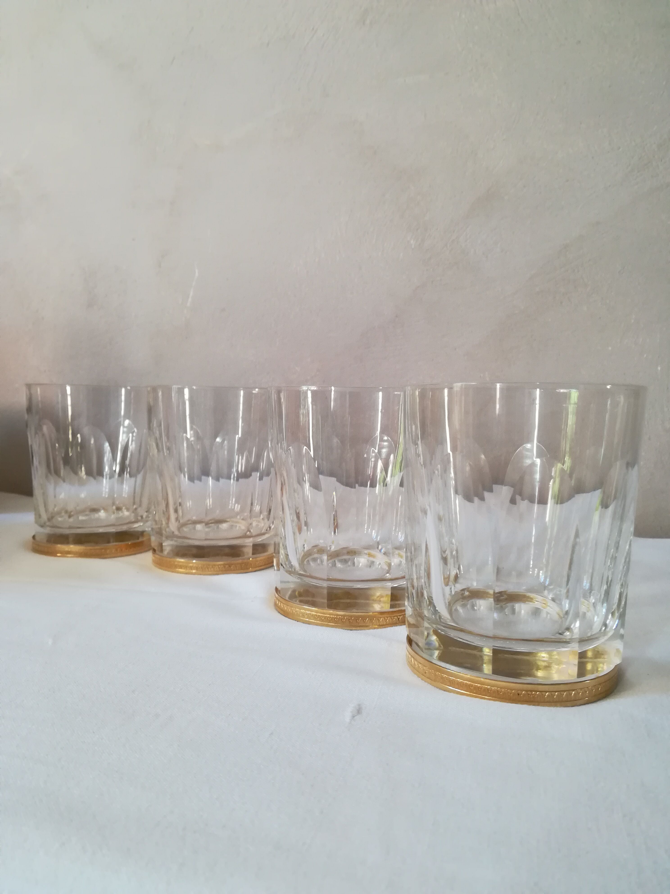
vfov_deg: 67.3
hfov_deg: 53.1
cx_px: 335
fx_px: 671
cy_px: 447
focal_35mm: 26
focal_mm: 3.83
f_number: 2.2
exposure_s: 1/33.3
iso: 250
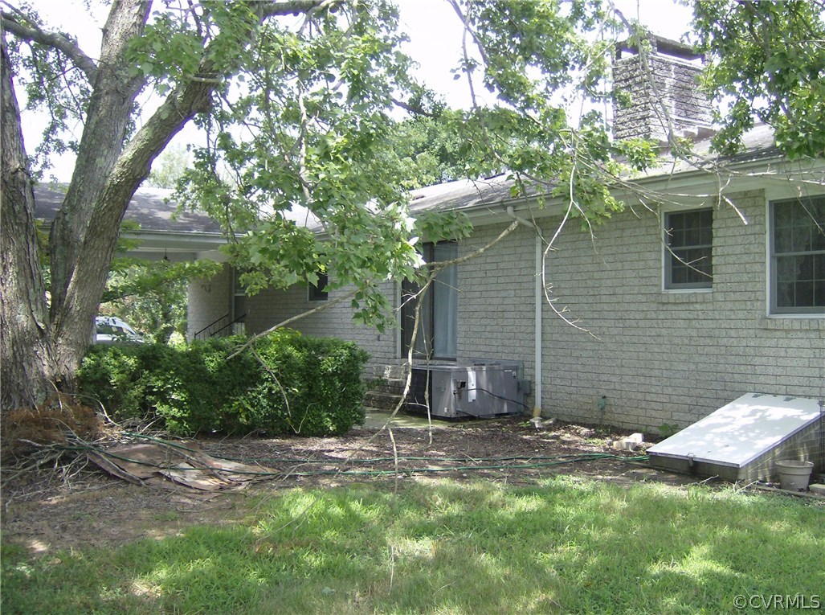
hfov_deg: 51.5
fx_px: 856
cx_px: 412
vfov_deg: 39.5
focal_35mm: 36
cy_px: 308
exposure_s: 1/275
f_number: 2.8
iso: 100
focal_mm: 6
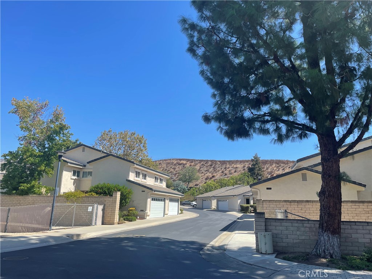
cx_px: 186
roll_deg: +0.6
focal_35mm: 26
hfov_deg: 67.3
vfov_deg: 53.1
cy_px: 140
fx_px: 279
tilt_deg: +13.8
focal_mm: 4.2
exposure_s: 1/2398
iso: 32
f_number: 1.6
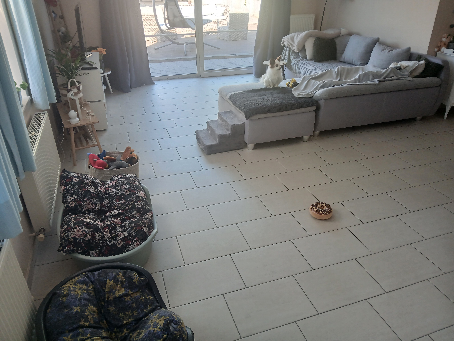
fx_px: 341
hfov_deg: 67.3
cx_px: 227
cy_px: 170
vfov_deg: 53.1
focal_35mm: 26
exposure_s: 1/50
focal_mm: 3.98
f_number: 1.8
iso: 64
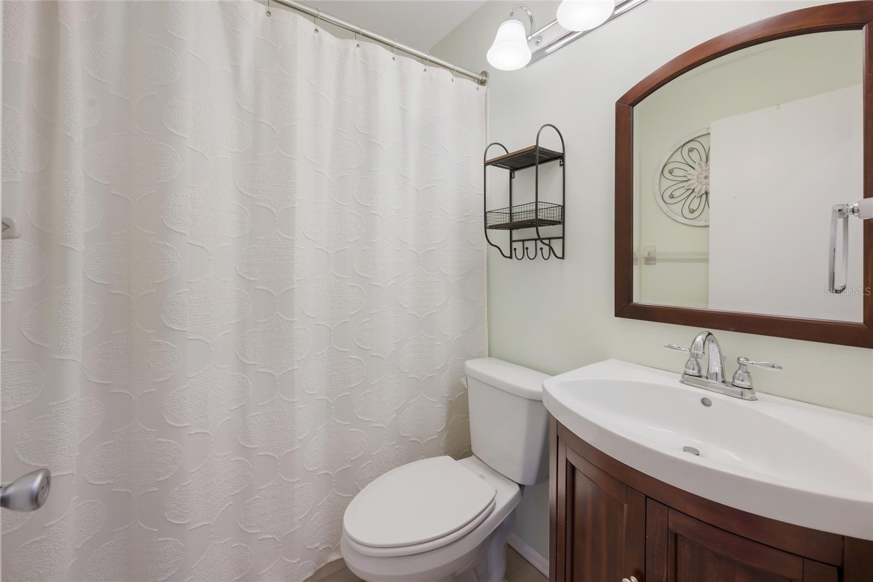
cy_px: 291
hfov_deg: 104.3
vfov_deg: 81.2
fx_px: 339
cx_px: 436
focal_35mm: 14
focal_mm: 14
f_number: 8
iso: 100
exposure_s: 1/3
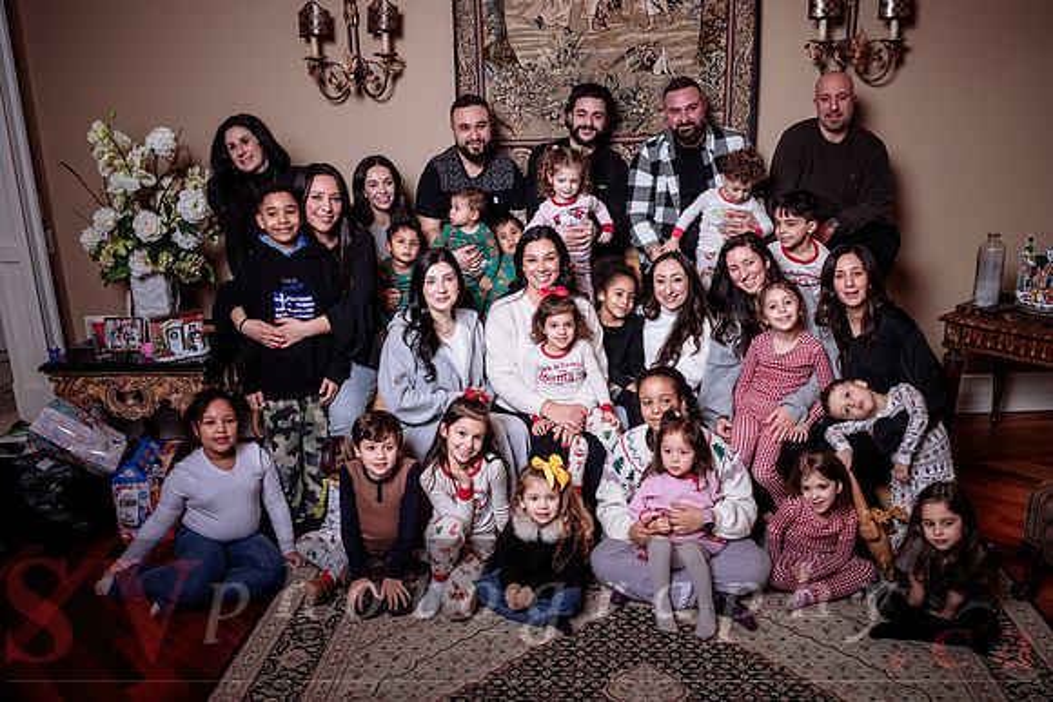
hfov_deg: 62.9
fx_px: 860
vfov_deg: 44.4
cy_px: 368
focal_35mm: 29
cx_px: 504
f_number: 5.6
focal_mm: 28
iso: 500
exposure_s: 1/160
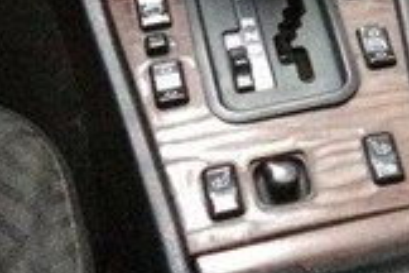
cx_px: 540
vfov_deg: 10.6
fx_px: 1397
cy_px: -173
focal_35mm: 123
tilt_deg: -39.0
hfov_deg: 15.8
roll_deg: -10.1
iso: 640
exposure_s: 1/17
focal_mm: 4.15
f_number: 2.2
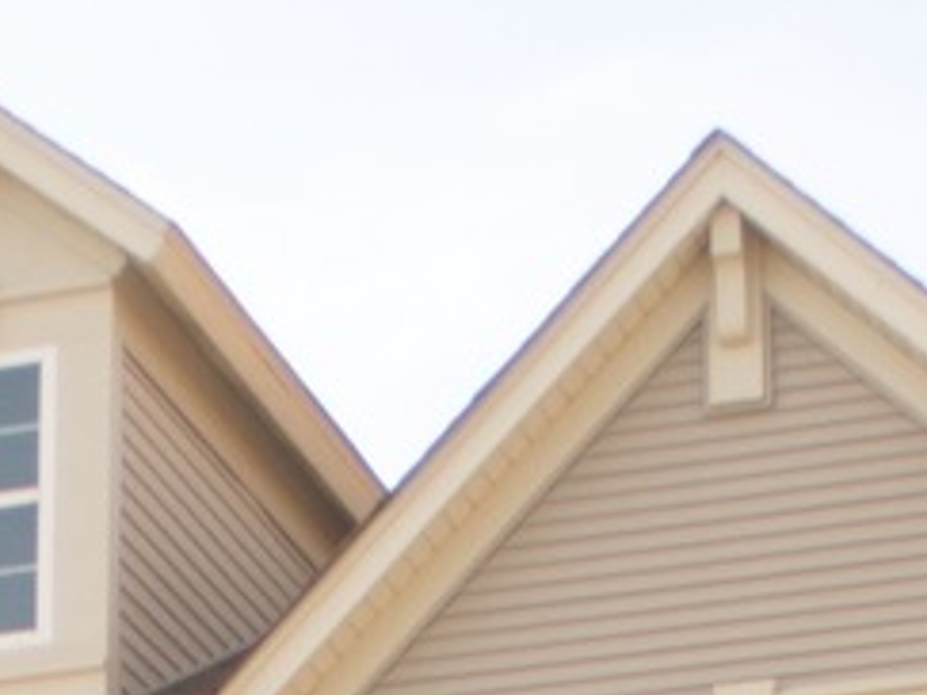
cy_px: 1890
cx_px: 454
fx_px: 5166
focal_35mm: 193
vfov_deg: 7.1
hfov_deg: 10.3
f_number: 22
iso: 200
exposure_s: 1/1250
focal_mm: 20
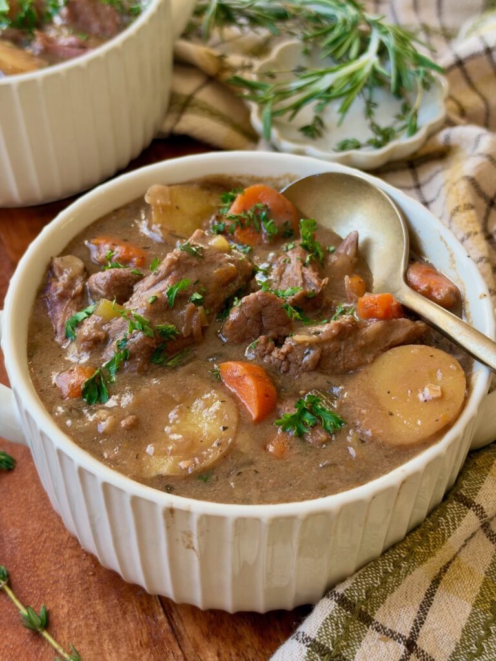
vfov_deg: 39.7
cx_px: 248
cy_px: 330
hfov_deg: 30.3
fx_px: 917
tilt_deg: -48.5
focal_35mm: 48
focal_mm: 6.93
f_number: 1.8
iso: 100
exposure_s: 1/68
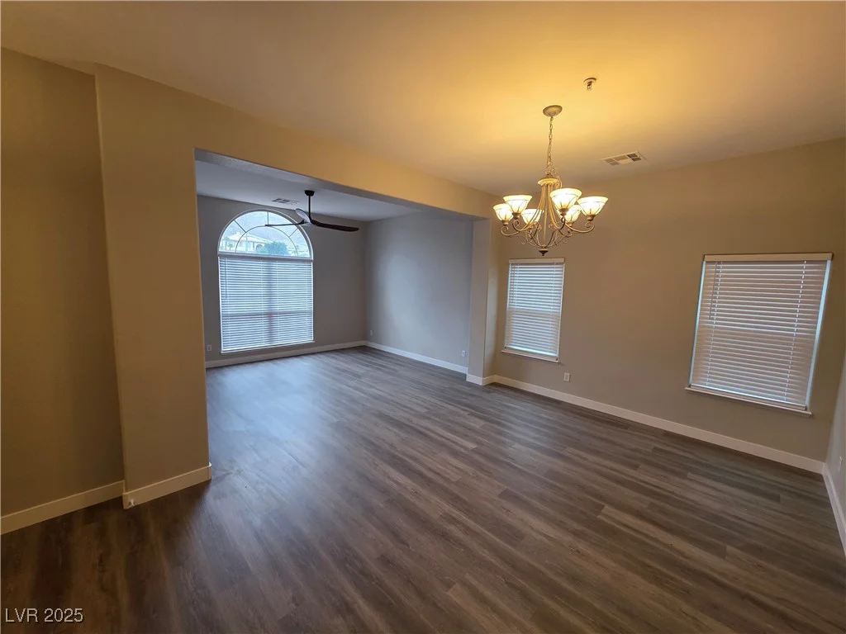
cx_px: 423
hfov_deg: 106.2
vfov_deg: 89.9
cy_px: 317
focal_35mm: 13
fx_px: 318
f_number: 1.9
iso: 125
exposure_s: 1/120
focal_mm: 2.2
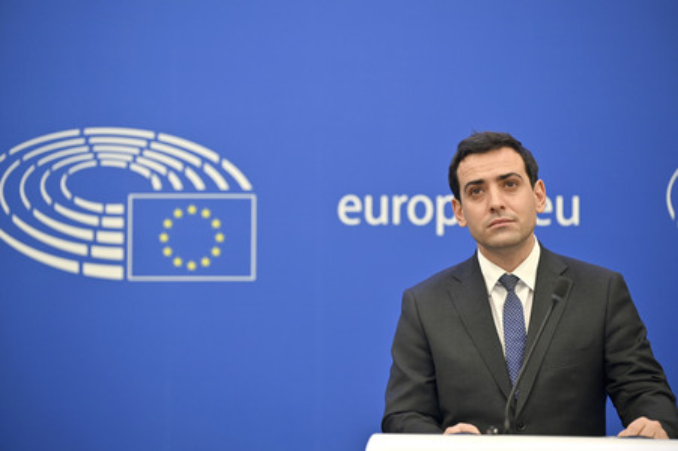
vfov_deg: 10.1
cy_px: 226
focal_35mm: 135
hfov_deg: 15.2
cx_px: 339
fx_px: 2541
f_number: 2.8
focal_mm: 135
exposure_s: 1/100
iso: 400
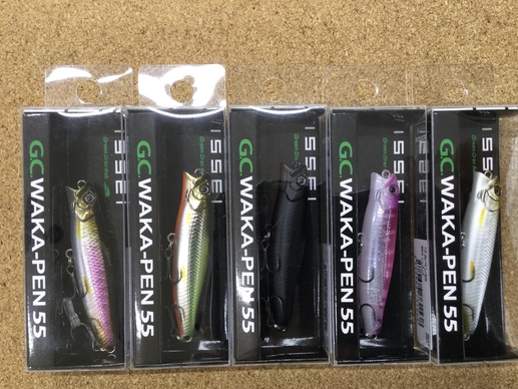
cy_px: 216
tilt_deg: -89.4
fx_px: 539
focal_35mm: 36
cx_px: 275
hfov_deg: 51.3
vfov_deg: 39.6
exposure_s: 1/30
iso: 50
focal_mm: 3.3
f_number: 2.4
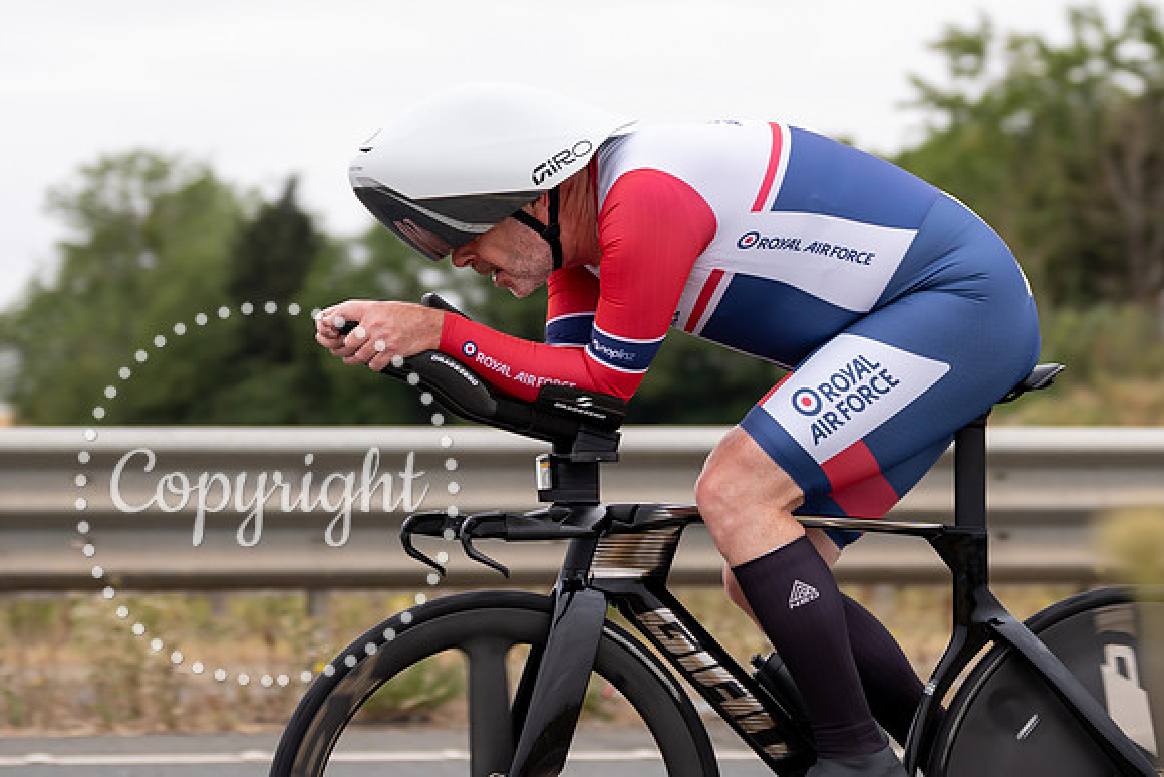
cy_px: 385
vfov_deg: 9.0
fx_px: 4921
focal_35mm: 152
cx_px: 883
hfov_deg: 13.4
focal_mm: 70
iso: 100
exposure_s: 1/800
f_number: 2.8
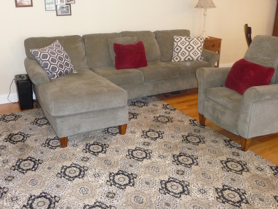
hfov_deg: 51.4
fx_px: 289
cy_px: 83
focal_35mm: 36
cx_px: 141
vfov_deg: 39.5
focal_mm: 4.7
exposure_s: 1/30
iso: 500
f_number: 3.3
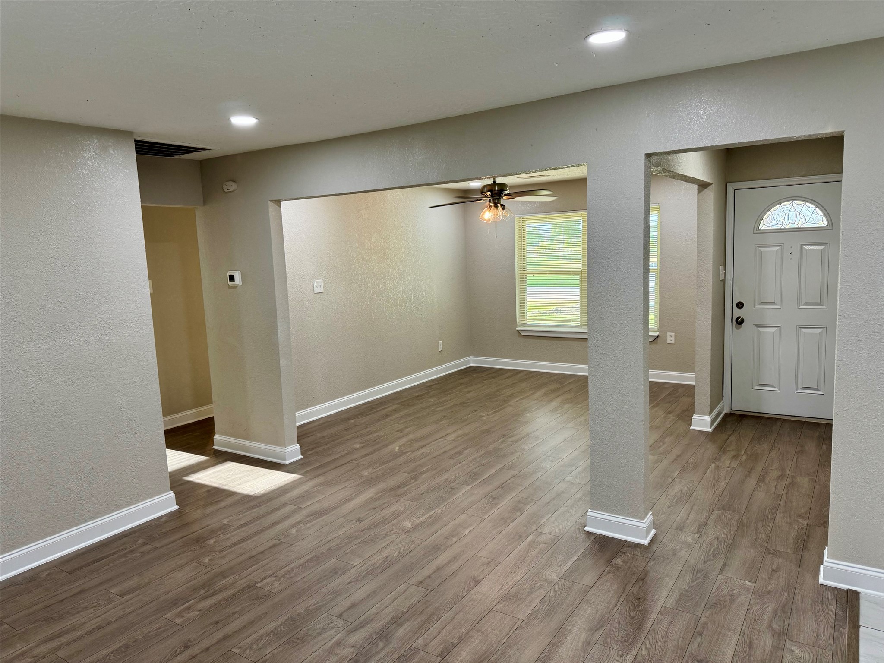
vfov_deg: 56.8
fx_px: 613
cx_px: 442
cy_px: 332
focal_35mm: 24
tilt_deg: -7.6
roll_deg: +2.2
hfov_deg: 71.6
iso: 160
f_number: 1.78
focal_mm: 6.76
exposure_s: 1/120
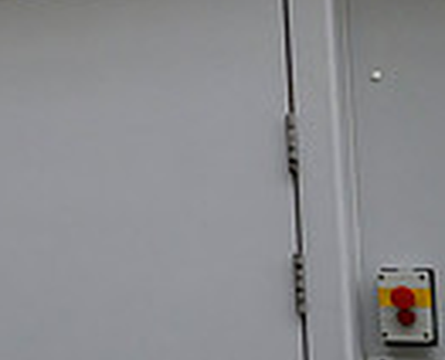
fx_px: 1786
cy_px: 41
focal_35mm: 135
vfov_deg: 11.4
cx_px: -515
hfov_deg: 12.2
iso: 3200
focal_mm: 28
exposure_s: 1/400
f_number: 4.5
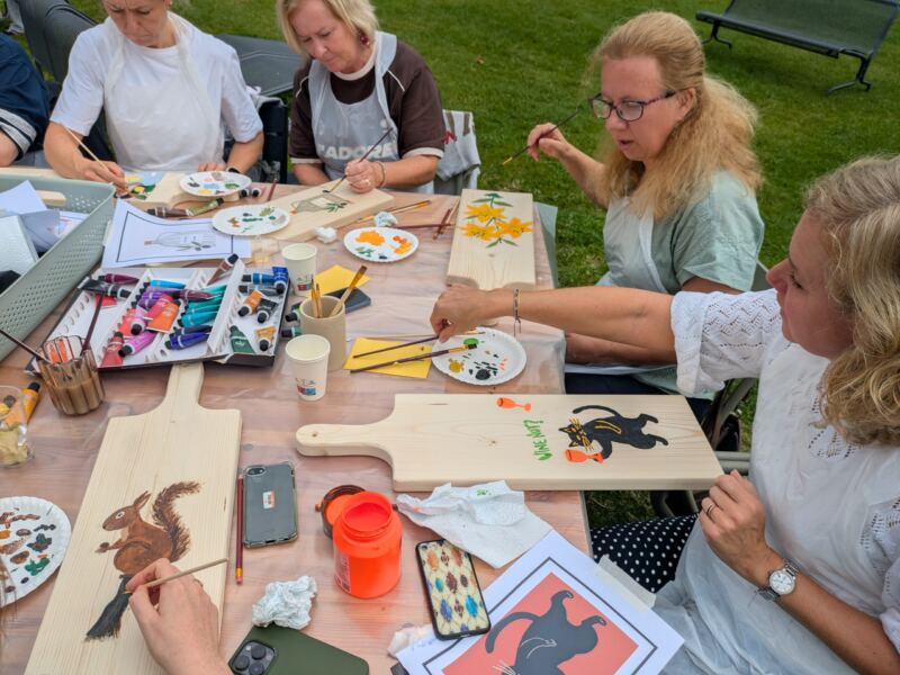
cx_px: 450
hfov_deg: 69.4
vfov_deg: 54.9
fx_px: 650
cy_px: 338
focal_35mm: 25
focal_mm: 5.43
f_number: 1.89
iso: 41
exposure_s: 1/1247
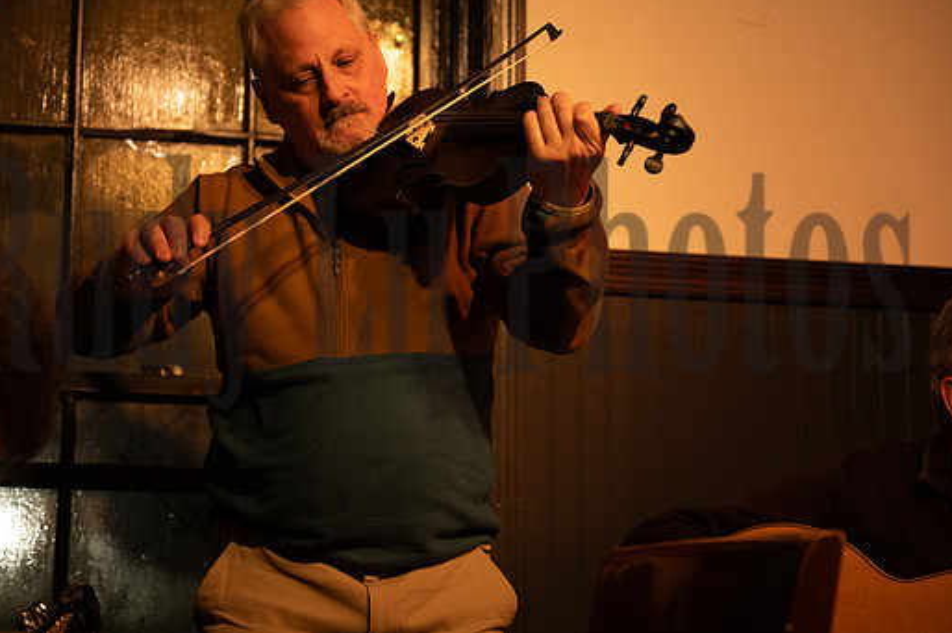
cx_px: 430
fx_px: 2088
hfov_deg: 25.7
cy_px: 278
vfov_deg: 17.2
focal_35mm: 79
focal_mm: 70
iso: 8000
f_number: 2.8
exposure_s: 1/500
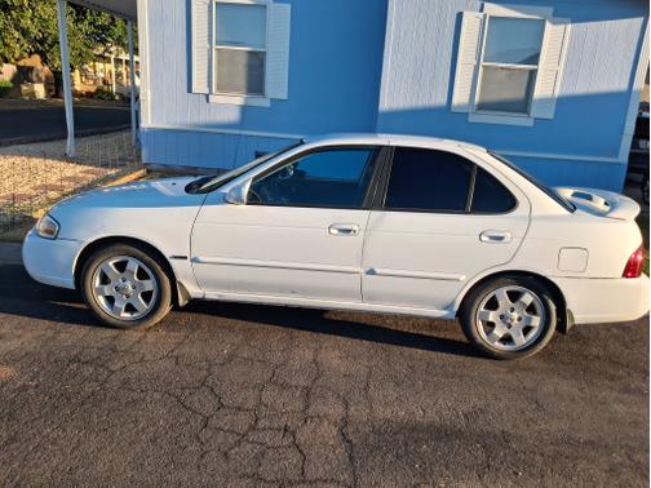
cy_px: 244
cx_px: 326
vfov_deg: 51.4
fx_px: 508
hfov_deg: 65.3
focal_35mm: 27
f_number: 1.8
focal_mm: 4
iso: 25
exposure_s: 1/226
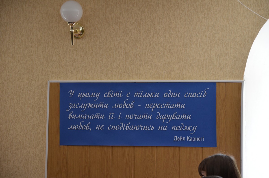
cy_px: 89
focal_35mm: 138
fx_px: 1029
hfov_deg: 14.9
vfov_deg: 9.9
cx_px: 134
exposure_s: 1/60
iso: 560
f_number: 5.6
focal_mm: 92
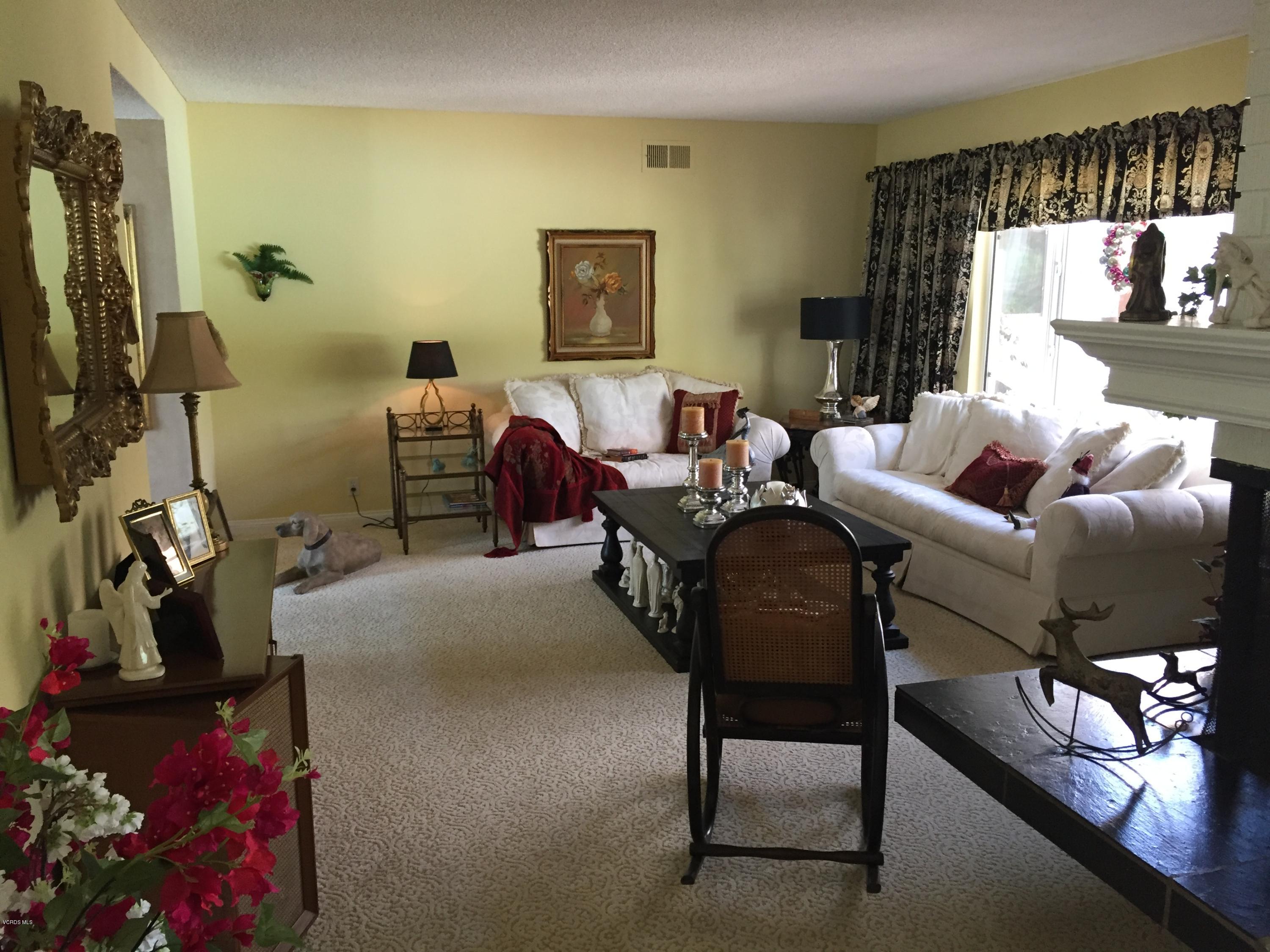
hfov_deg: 61.7
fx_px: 1064
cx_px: 635
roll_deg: -0.4
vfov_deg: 48.2
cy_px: 476
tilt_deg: -10.4
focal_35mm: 29
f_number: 2.2
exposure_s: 1/30
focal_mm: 4.15
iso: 125
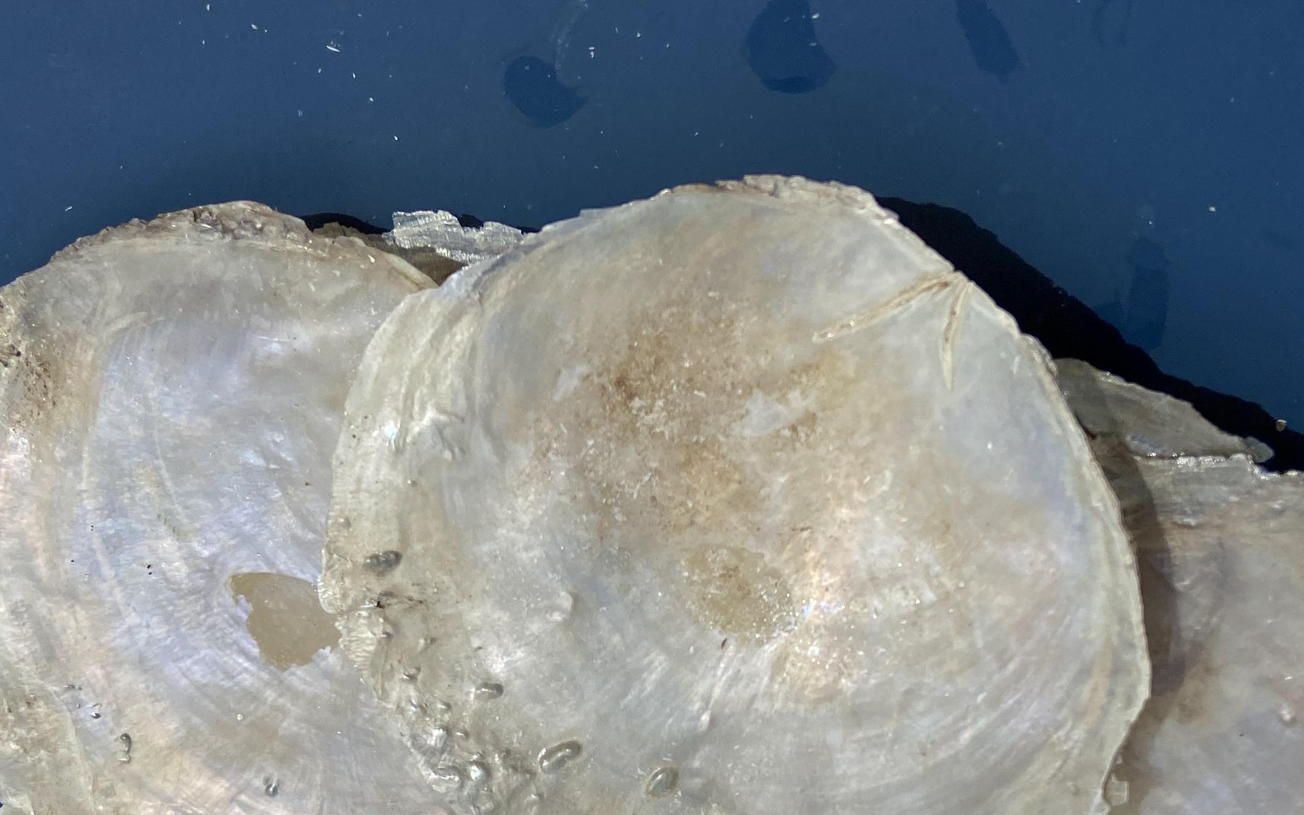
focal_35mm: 49
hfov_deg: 40.9
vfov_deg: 25.1
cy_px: 815
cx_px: 768
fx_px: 1741
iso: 32
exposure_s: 1/12658
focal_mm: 4.25
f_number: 1.8
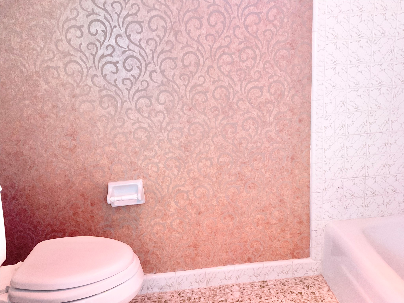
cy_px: 152
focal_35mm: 29
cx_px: 202
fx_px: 338
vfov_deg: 48.2
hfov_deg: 61.7
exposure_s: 1/40
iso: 200
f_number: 1.8
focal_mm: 3
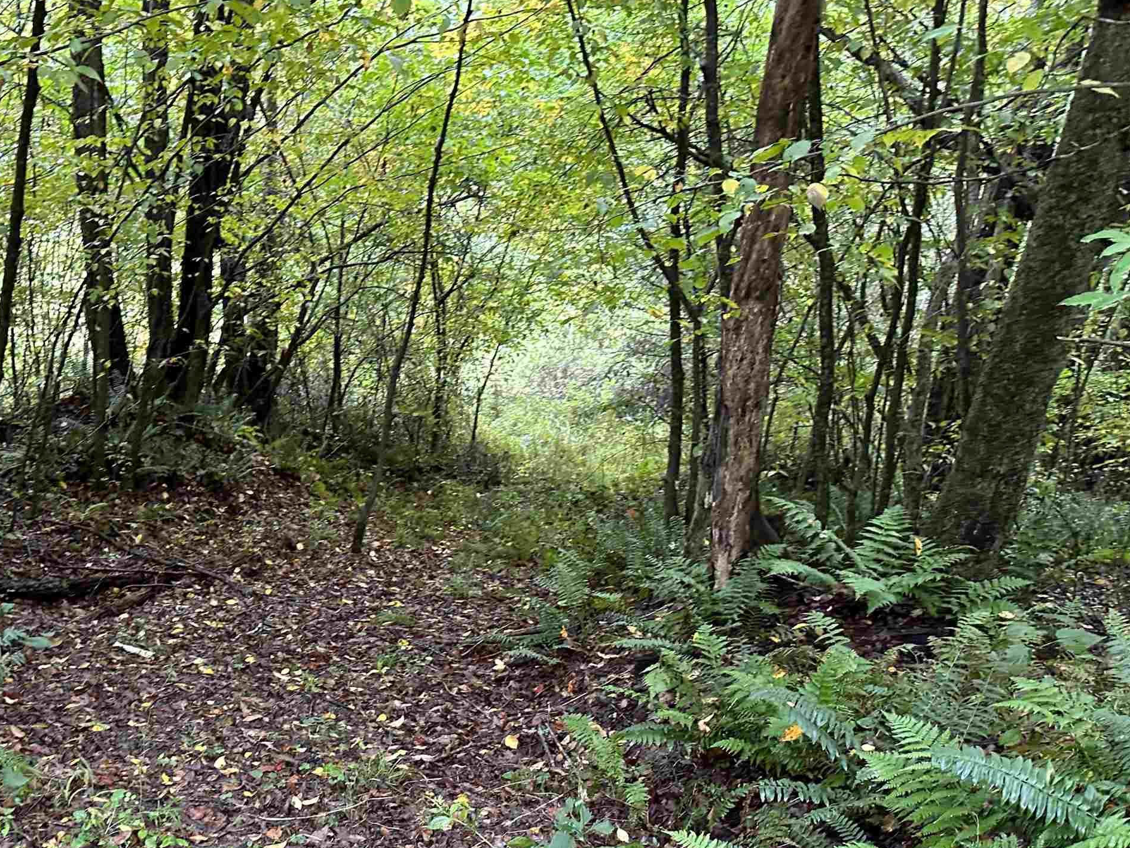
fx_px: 1273
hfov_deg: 46.1
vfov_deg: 36.1
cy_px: 626
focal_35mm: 39
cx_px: 281
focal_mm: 6.86
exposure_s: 1/60
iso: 250
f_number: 1.78
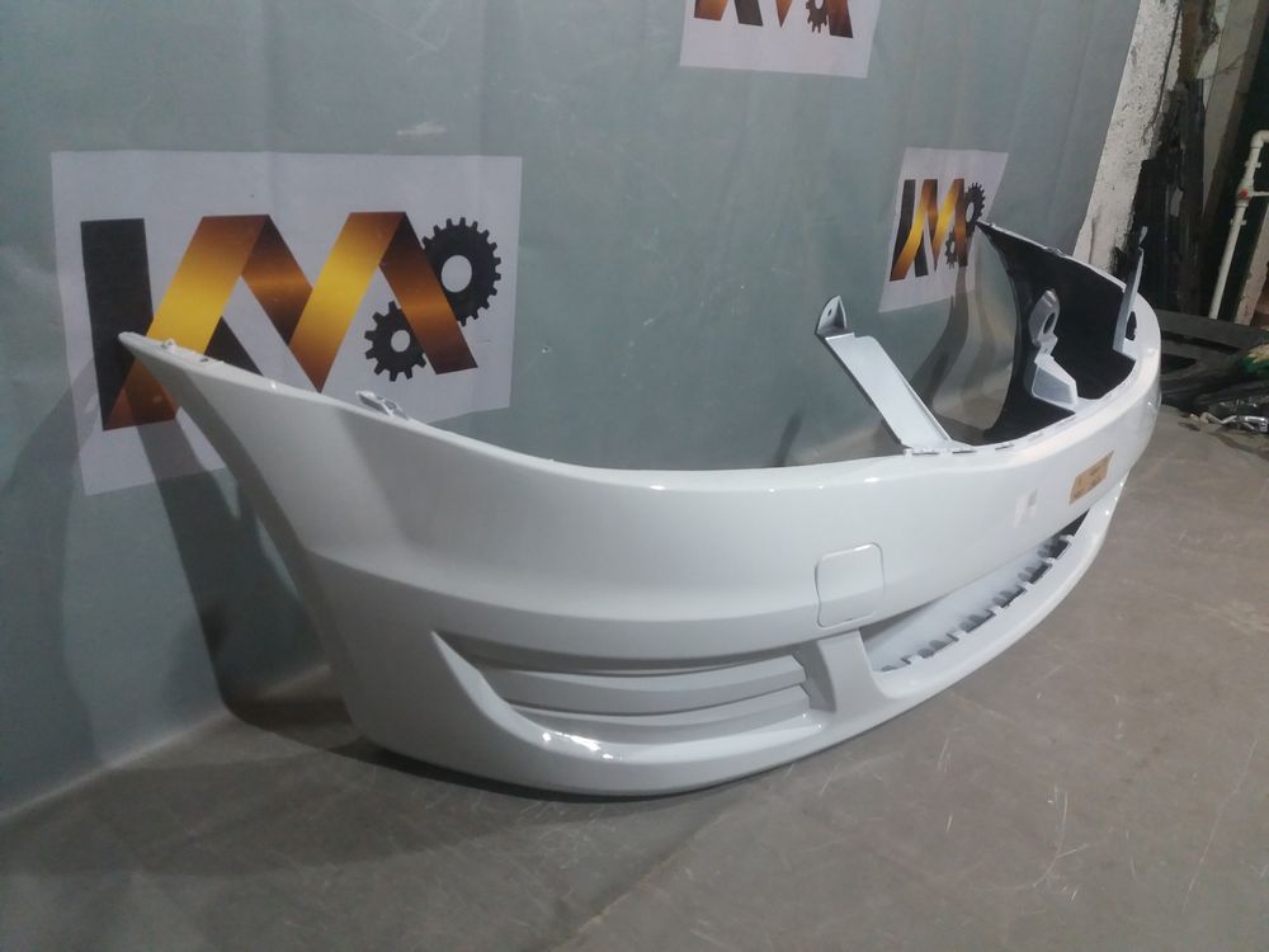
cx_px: 634
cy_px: 476
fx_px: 1026
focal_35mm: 28
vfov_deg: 49.7
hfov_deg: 63.4
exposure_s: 1/33
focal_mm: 3.7
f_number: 1.9
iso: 160
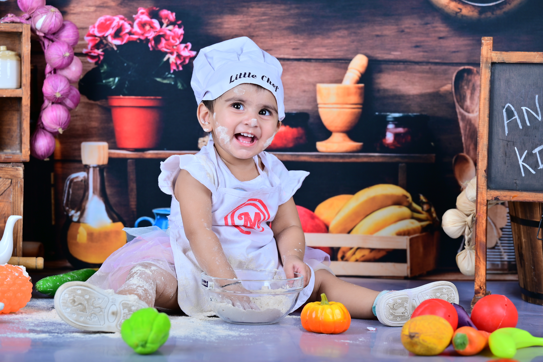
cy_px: 181
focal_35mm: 120
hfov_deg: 17.1
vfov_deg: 11.4
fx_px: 1809
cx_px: 272
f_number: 5
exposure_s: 1/200
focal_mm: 120
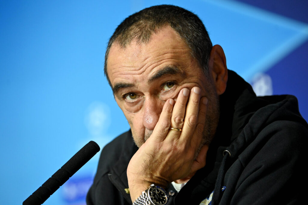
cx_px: 154
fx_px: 2052
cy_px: 102
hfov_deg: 8.6
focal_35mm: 240
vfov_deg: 5.7
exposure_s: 1/125
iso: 2500
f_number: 4.5
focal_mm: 240
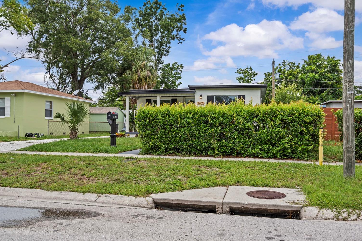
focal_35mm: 32
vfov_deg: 41.1
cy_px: 124
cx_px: 181
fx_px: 322
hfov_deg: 58.7
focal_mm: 30
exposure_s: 1/100
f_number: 8
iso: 160
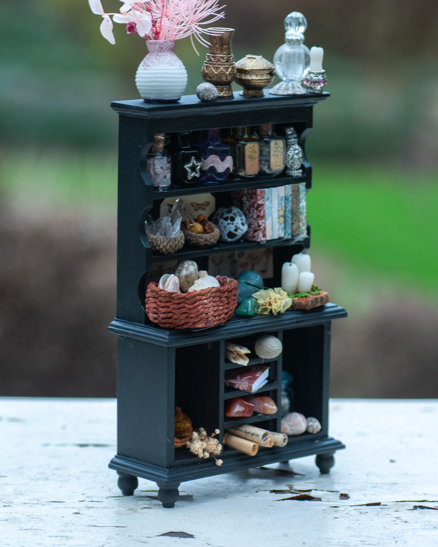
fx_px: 2479
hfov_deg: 10.1
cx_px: 220
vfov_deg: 12.6
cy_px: 220
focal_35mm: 153
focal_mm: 90
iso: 250
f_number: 7.1
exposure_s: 1/60
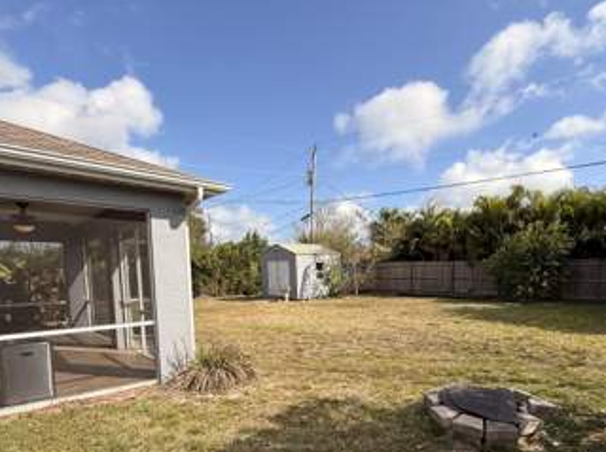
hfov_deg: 78.2
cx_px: 362
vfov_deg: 61.6
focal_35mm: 21
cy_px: 305
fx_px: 367
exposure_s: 1/1961
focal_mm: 2.22
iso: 50
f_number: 2.2
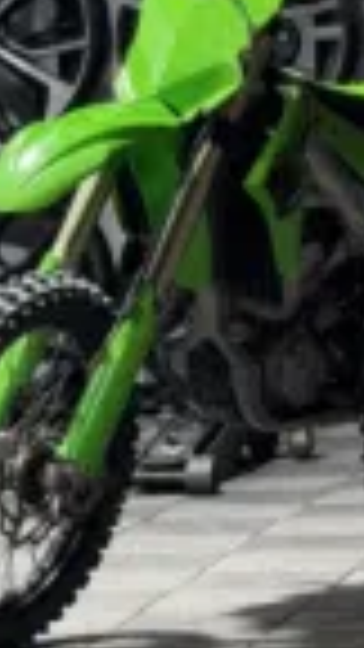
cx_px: 346
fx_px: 6211
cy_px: 261
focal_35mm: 362
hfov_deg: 3.4
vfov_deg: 6.0
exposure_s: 1/50
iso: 250
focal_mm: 15.66
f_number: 2.8
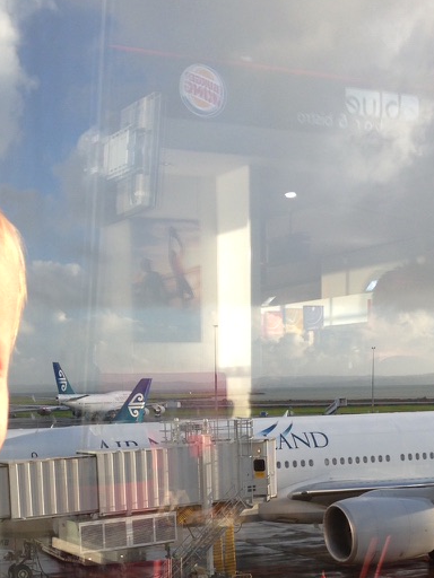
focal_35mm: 66
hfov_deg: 22.2
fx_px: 1103
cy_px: 526
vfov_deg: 28.2
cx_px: 198
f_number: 2.4
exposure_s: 1/142
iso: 50
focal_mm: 4.13
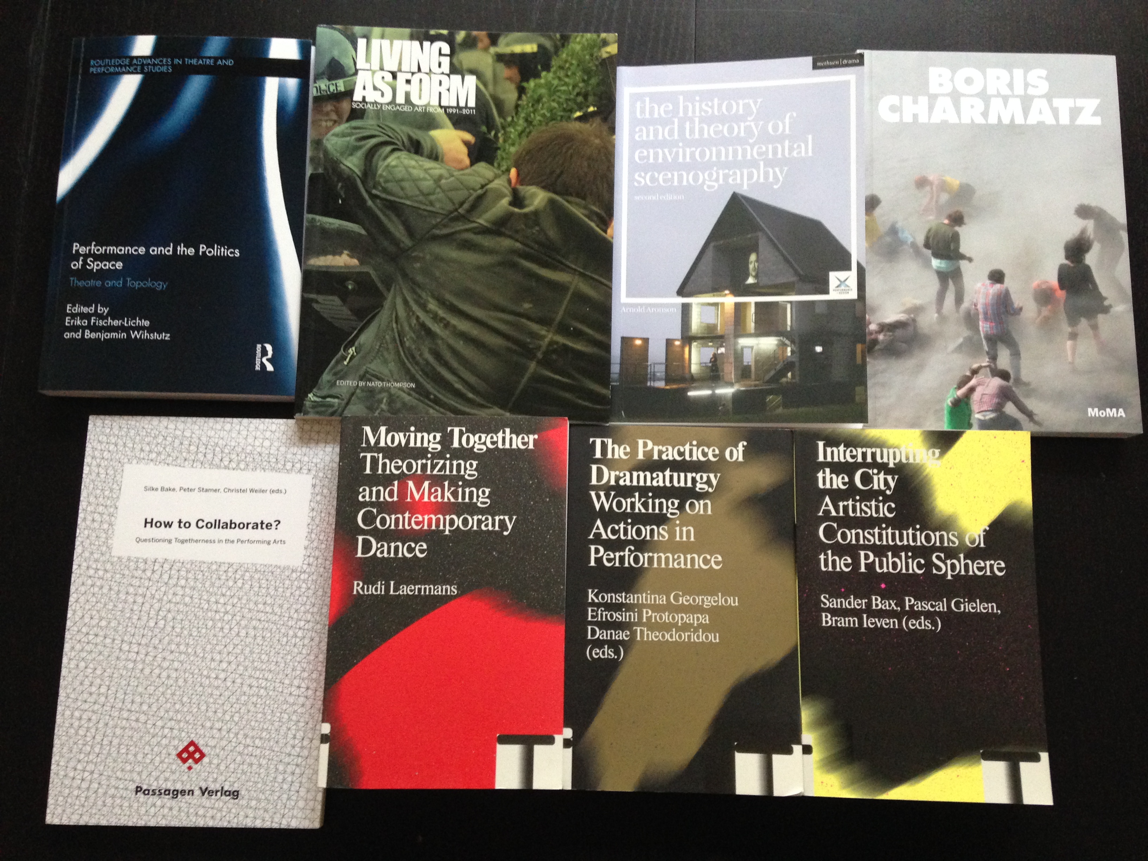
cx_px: 574
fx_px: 1094
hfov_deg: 55.4
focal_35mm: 33
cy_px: 430
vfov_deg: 42.9
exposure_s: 1/20
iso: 250
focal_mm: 4.12
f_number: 2.4
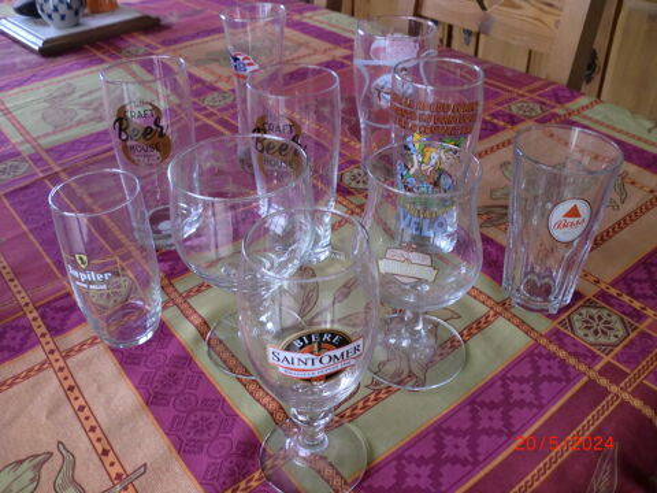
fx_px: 664
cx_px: 328
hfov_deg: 52.6
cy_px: 246
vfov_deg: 40.7
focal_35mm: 35
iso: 200
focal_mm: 6.3
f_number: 3.1
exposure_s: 1/60
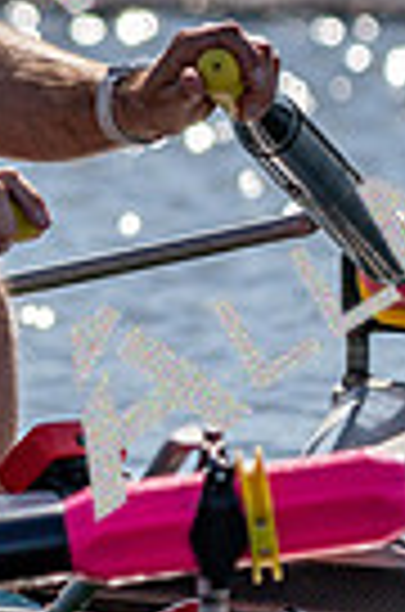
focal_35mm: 855
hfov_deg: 1.6
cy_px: 92
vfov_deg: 2.4
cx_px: -315
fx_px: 14501
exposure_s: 1/2000
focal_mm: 200
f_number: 5.6
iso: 200
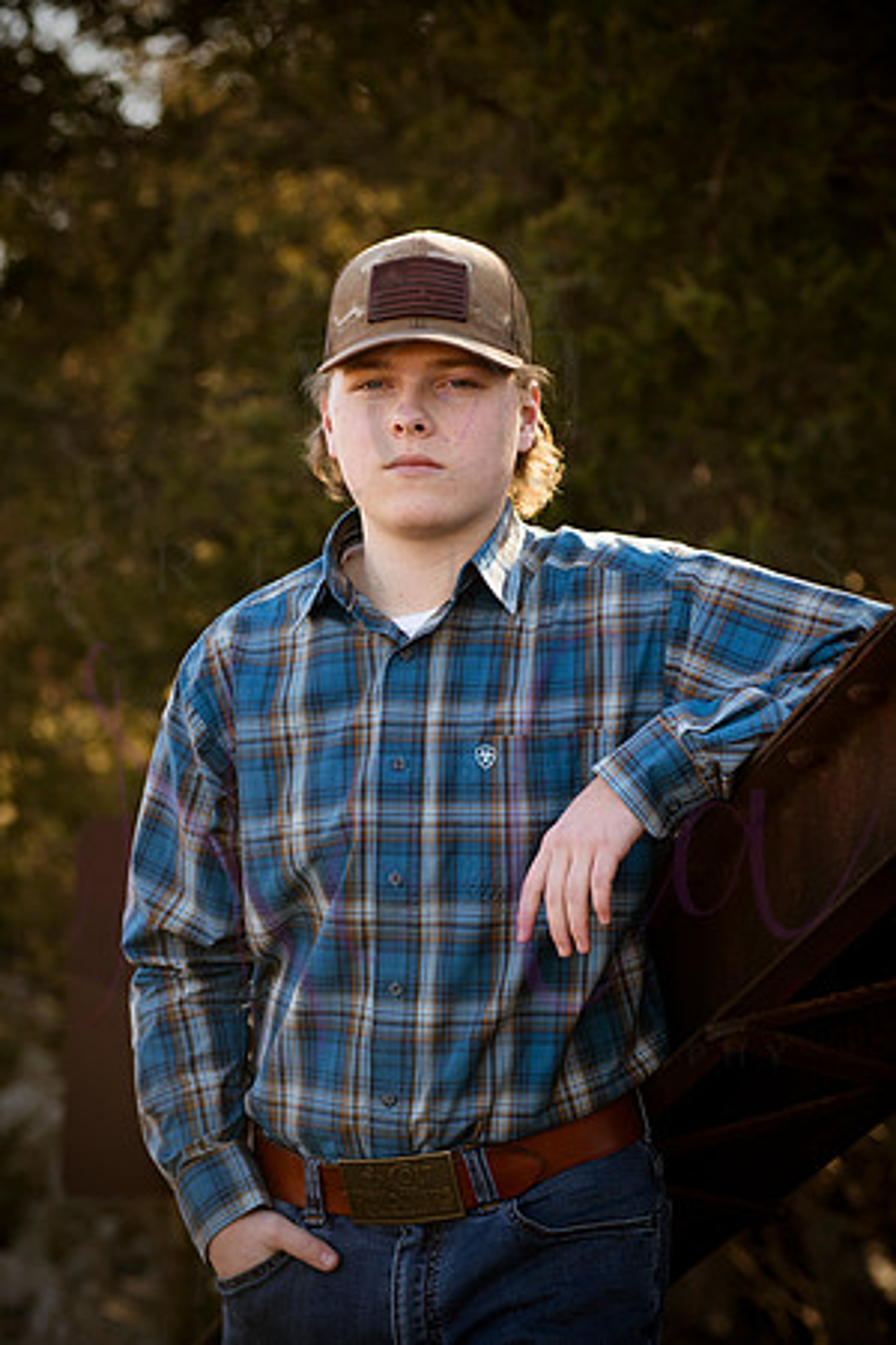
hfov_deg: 13.7
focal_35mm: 100
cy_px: 672
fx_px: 3733
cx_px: 448
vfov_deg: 20.4
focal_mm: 100
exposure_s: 1/1000
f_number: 5
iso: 800
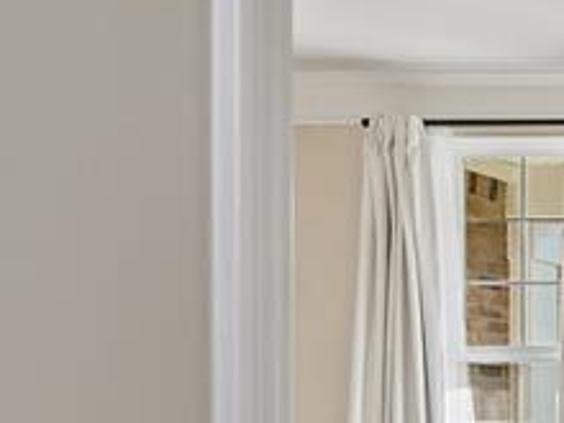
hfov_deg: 17.1
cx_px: 1225
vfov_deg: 21.1
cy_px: 436
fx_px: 1092
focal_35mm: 67
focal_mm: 10
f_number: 8
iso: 125
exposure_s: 1/30
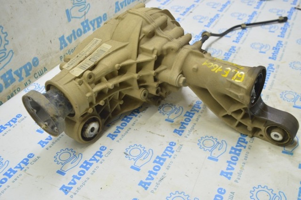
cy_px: 100
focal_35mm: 39
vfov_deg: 34.1
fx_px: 326
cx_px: 150
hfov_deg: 49.6
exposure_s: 1/20
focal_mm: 26
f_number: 5.6
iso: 400
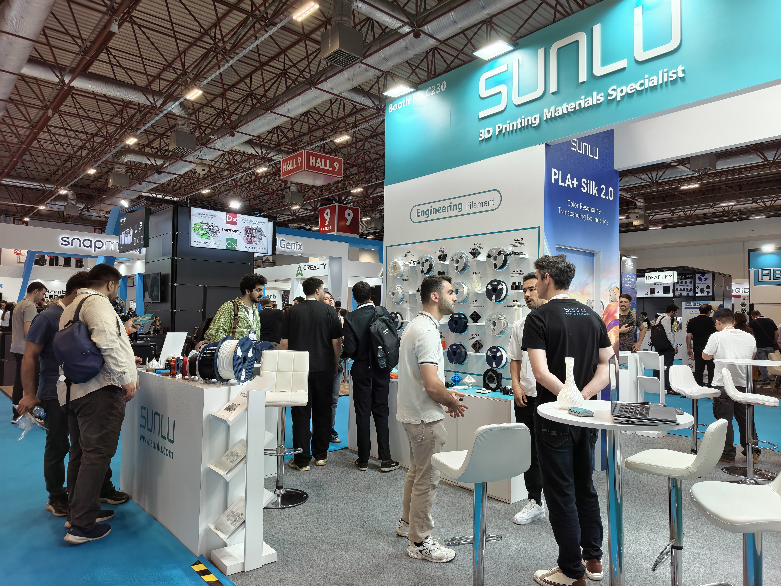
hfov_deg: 73.9
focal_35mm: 23
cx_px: 390
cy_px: 293
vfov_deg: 58.9
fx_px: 519
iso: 50
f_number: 1.88
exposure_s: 1/130
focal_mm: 5.56
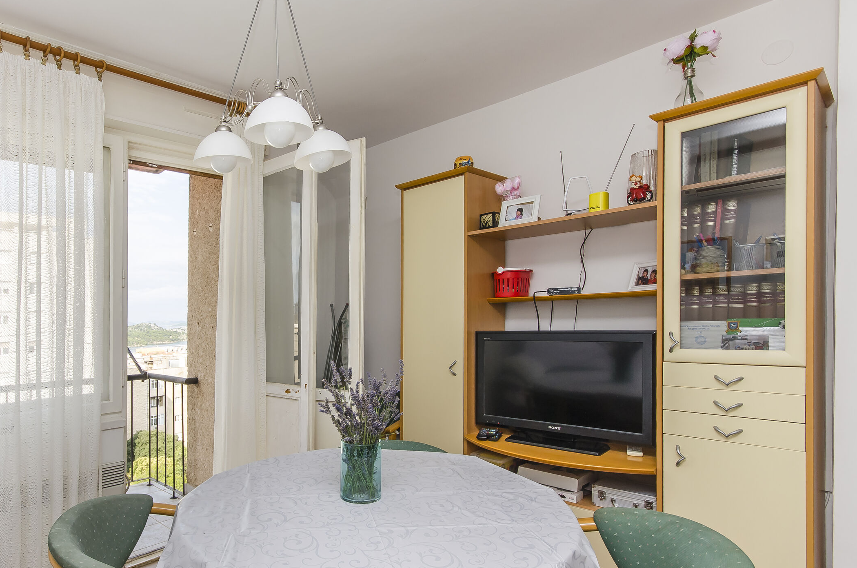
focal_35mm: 20
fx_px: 475
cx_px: 293
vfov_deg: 61.6
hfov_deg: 81.5
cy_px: 304
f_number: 8
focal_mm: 10
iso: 100
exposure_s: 1/100
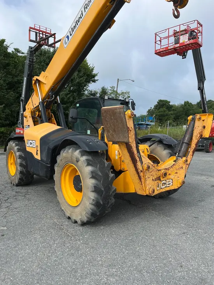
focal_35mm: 26
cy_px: 142
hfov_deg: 53.1
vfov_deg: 67.3
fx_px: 214
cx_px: 107
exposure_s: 1/3049
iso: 50
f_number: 1.6
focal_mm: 5.1
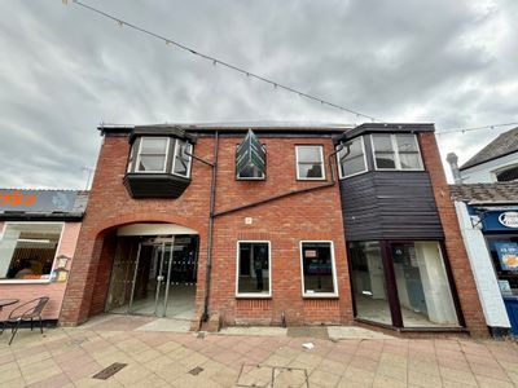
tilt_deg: +15.6
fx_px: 209
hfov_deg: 102.1
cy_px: 194
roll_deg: +0.8
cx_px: 259
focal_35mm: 14
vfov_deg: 85.7
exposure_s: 1/129
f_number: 2.2
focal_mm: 2.22
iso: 40
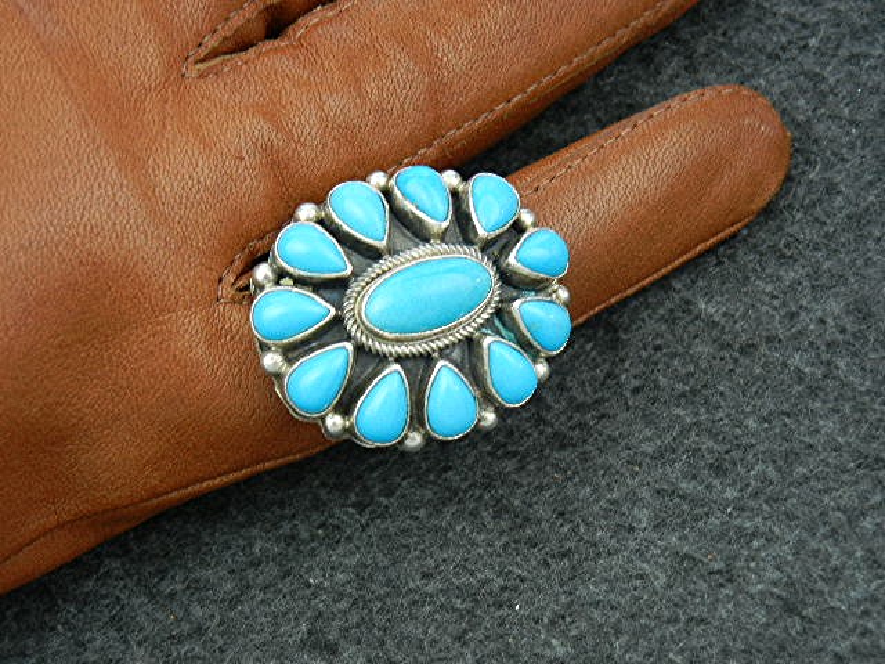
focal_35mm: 102
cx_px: 442
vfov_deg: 14.5
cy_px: 332
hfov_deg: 19.3
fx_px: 2608
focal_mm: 18.3
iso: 200
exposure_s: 1/4.1
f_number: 4.5
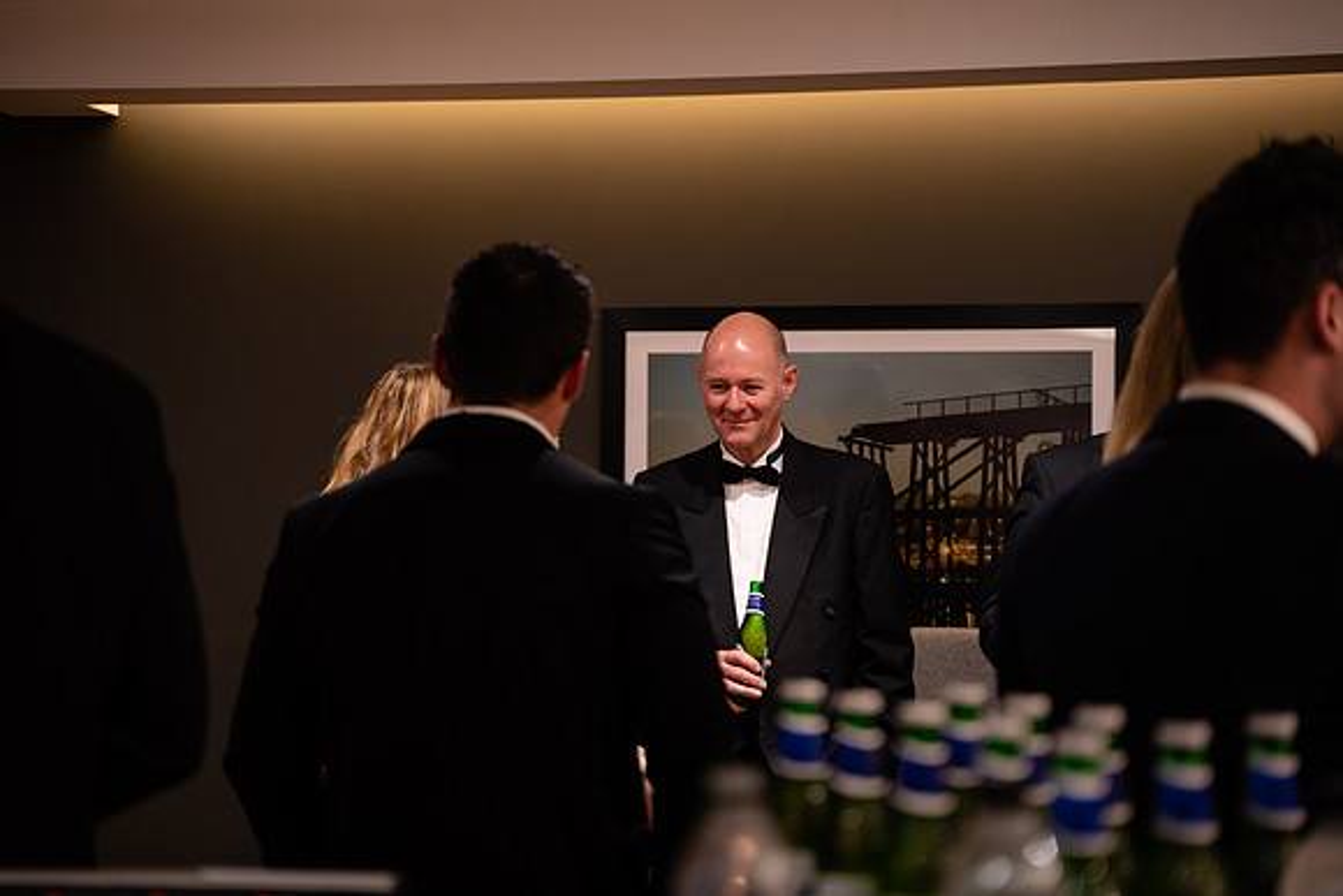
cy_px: 448
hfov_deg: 27.0
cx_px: 672
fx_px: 2798
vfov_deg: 18.2
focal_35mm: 75
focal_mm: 75
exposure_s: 1/60
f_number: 2.8
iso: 1250
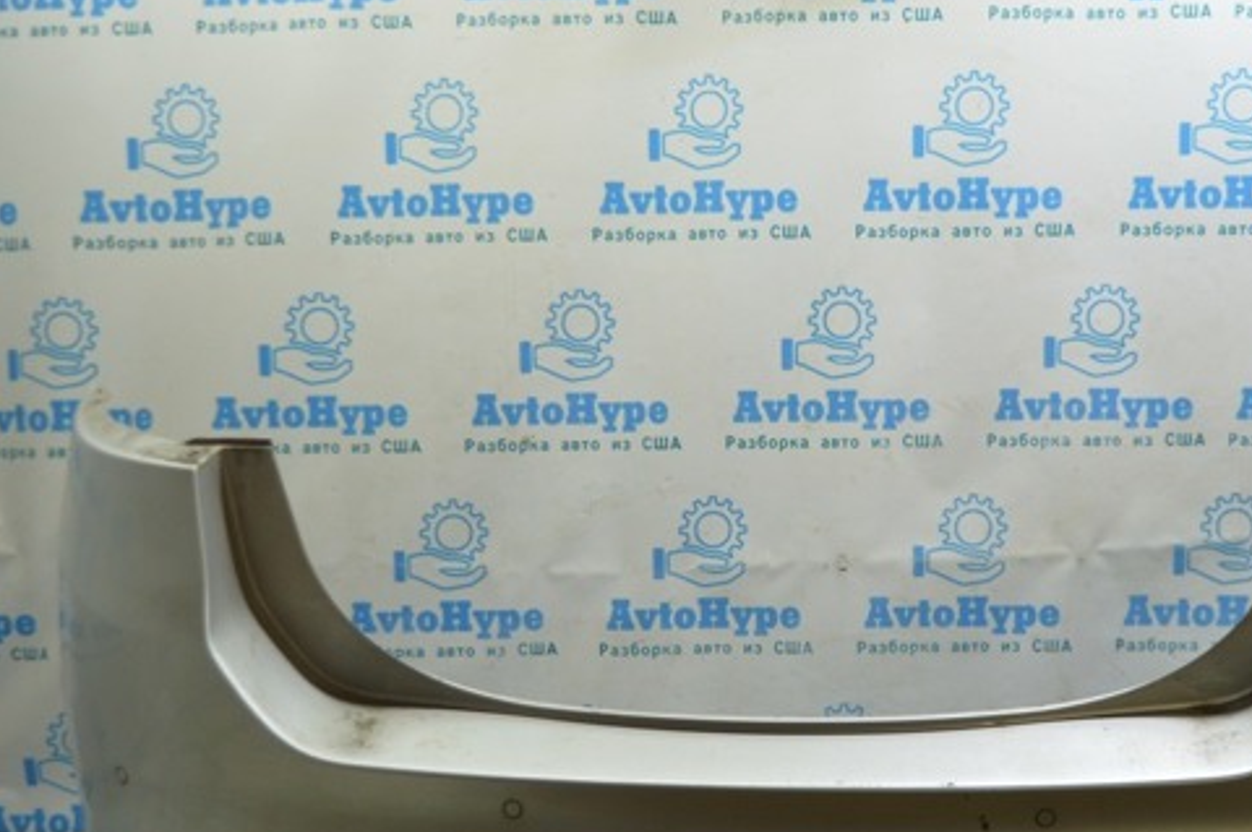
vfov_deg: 24.0
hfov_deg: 35.5
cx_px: 790
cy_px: 549
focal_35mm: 56
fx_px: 1946
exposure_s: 1/60
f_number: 4.2
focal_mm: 28
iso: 400
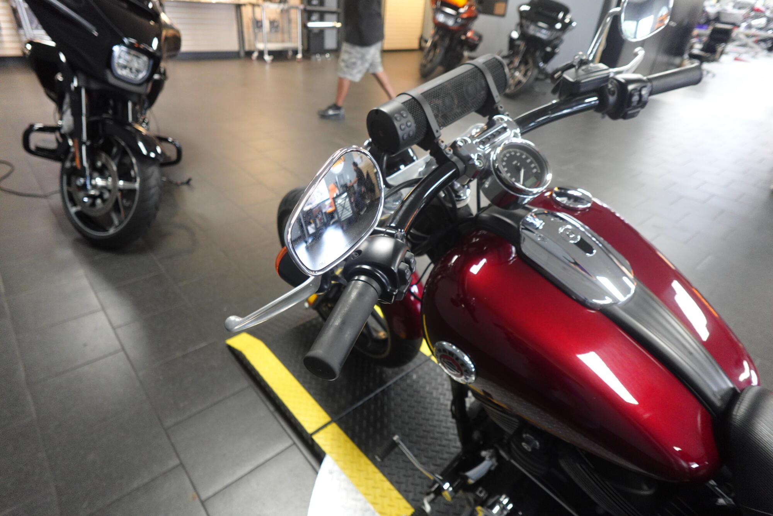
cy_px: 258
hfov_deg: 84.0
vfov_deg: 61.9
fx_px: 429
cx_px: 386
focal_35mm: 20
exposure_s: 1/80
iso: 800
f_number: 2
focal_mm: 7.6
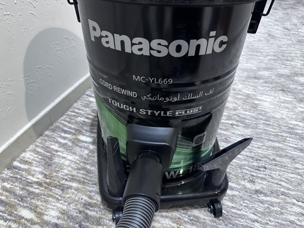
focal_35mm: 24
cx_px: 152
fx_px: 211
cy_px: 114
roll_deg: -3.5
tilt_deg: -39.8
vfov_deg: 56.8
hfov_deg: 71.6
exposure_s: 1/60
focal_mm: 6.86
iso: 640
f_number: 1.78
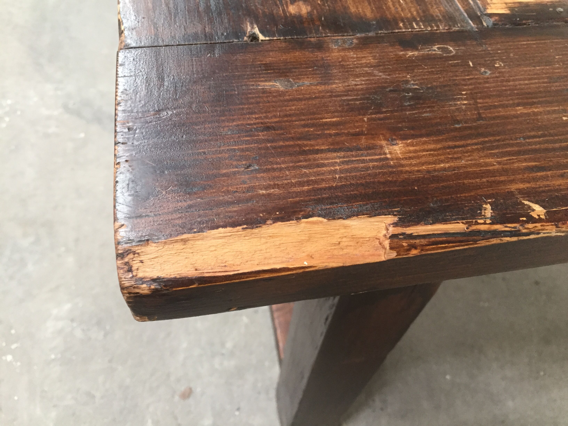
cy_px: 213
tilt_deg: -56.8
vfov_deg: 48.2
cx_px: 284
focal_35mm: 29
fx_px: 476
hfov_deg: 61.7
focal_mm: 4.15
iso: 200
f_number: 2.2
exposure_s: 1/33
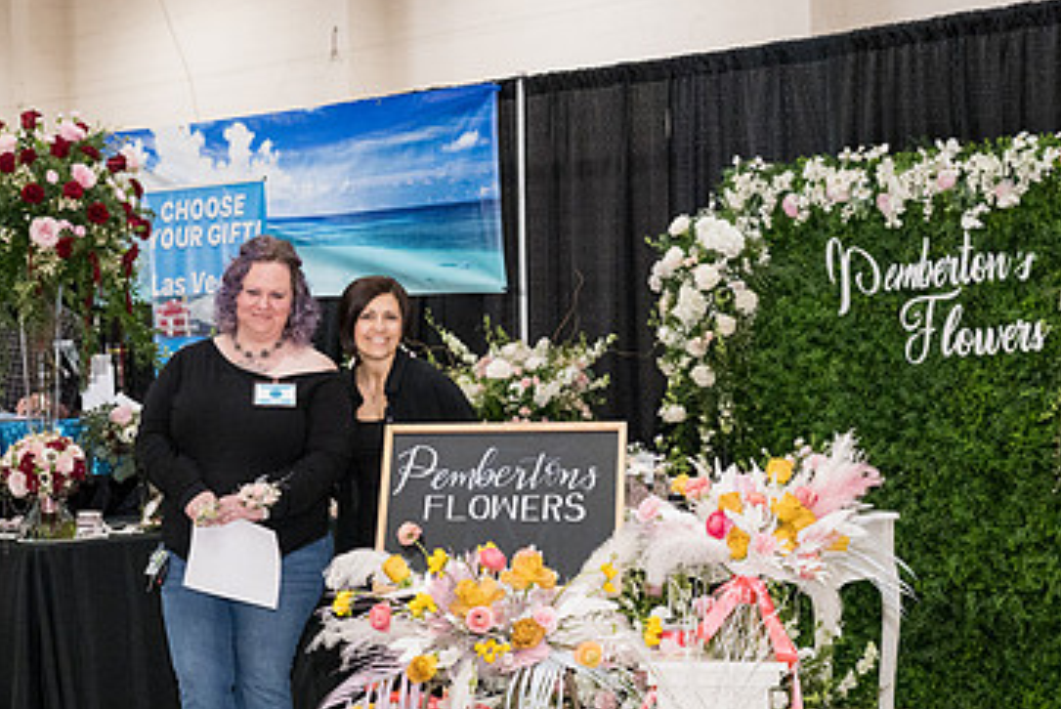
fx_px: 2124
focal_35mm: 72
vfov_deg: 18.9
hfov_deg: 27.8
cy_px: 415
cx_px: 319
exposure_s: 1/400
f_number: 4
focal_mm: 45
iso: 3200
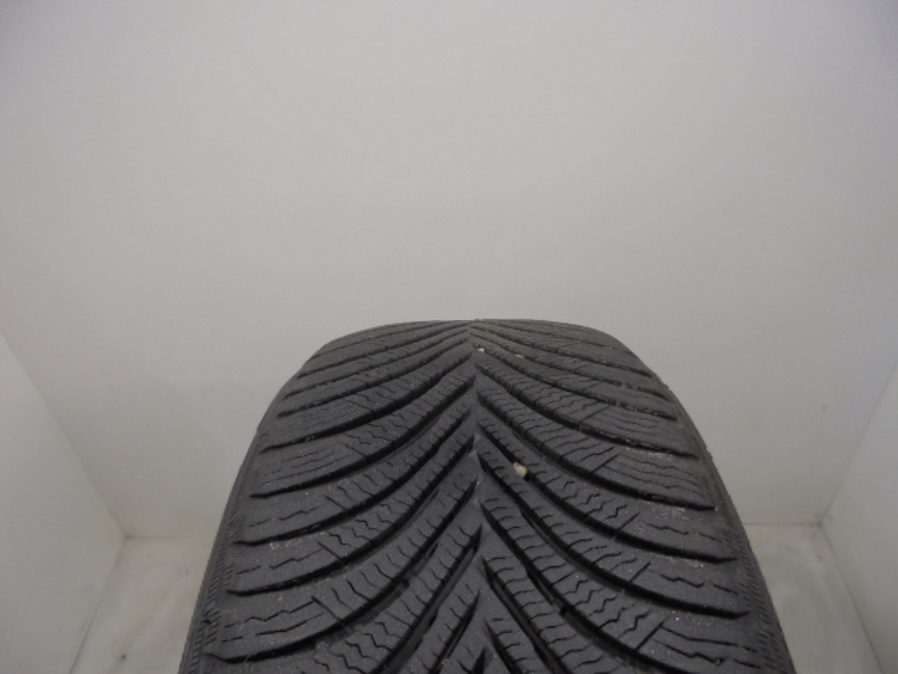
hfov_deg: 67.3
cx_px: 449
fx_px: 674
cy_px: 337
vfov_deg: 53.1
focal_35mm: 26
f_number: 3.5
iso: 100
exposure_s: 1/30
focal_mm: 4.6
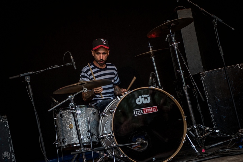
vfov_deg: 19.5
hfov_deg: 28.8
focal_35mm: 70
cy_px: 81
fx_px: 473
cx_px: 122
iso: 640
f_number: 2.8
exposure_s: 1/125
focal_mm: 70
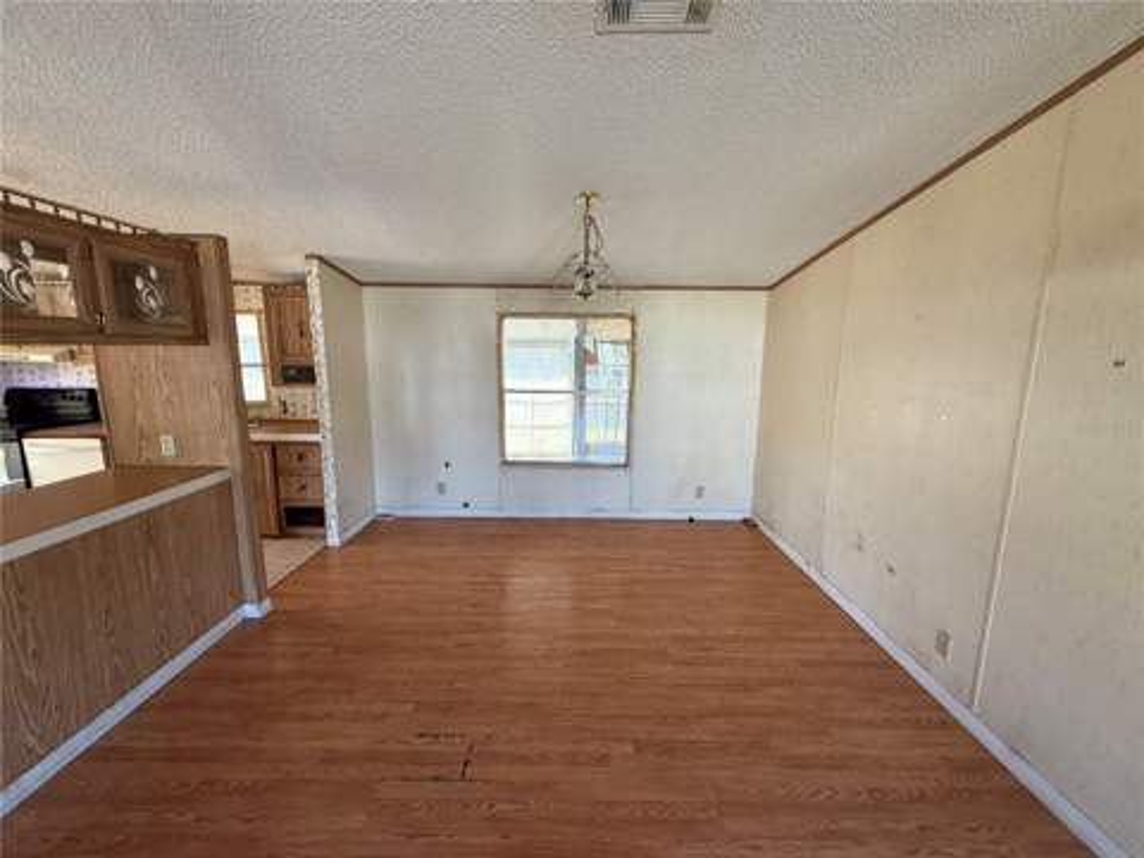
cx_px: 572
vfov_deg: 85.7
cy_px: 429
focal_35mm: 14
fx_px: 463
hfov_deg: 102.1
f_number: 2.2
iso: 100
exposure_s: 1/30
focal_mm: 2.22
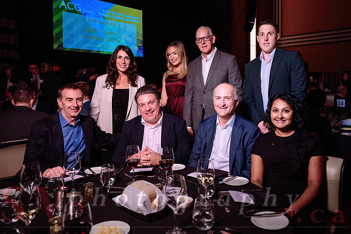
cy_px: 95
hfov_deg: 64.1
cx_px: 208
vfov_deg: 45.6
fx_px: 277
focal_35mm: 28
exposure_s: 1/100
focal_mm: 24
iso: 800
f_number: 3.5
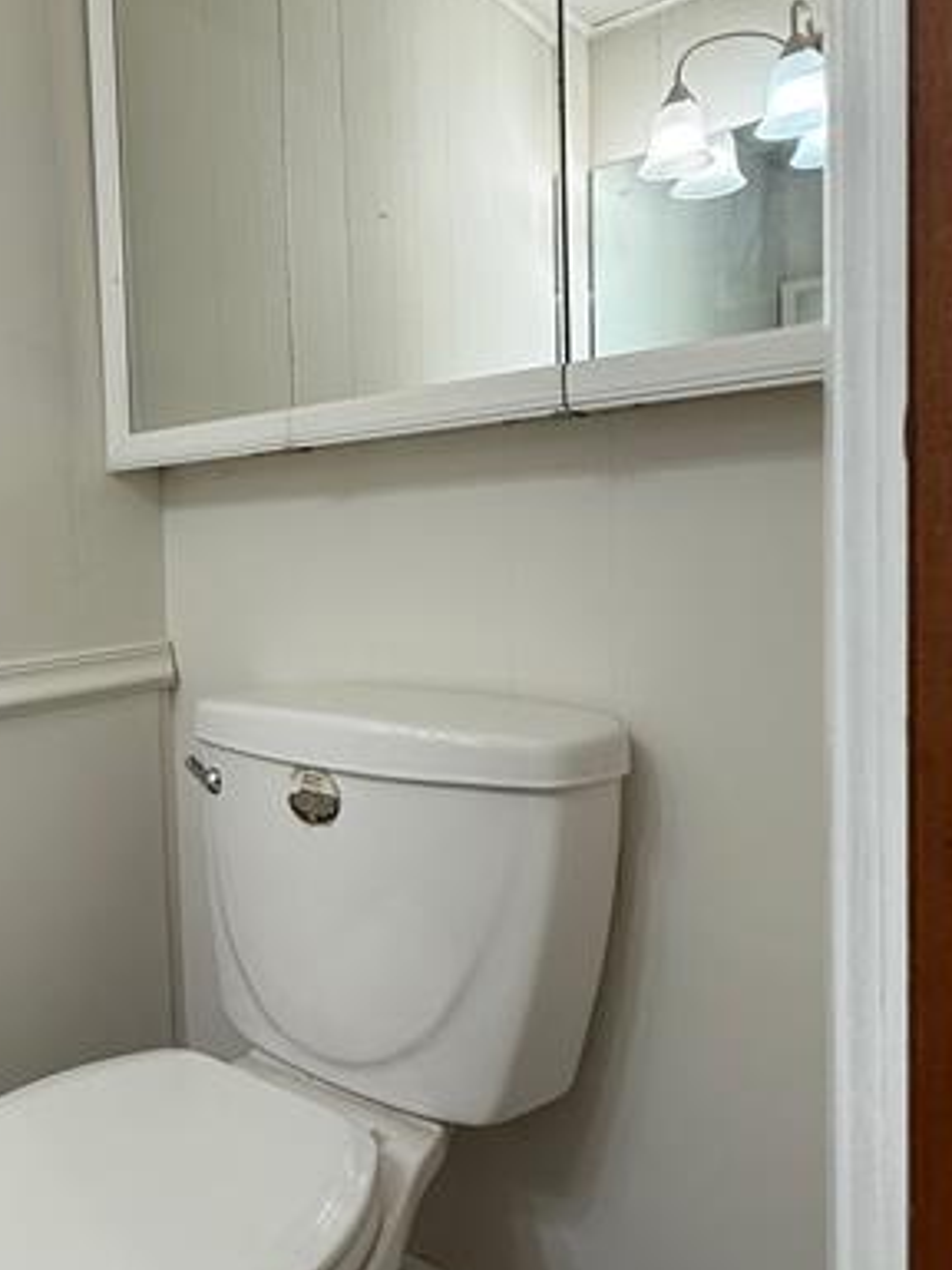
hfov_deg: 45.4
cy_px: 615
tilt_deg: -2.7
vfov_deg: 63.4
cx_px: 106
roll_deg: +1.6
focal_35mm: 28
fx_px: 1027
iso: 100
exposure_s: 1/120
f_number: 2.2
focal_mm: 2.22
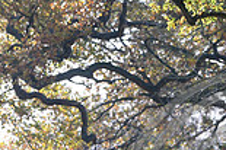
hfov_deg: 3.5
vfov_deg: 2.4
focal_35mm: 581
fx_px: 3643
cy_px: 197
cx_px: 251
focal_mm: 155
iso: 1000
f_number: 4
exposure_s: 1/1250
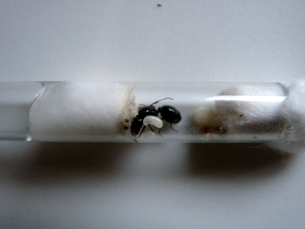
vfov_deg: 42.9
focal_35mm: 33
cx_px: 152
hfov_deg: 55.4
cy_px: 114
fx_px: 291
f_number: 3
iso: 400
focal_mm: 5.9
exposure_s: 1/60
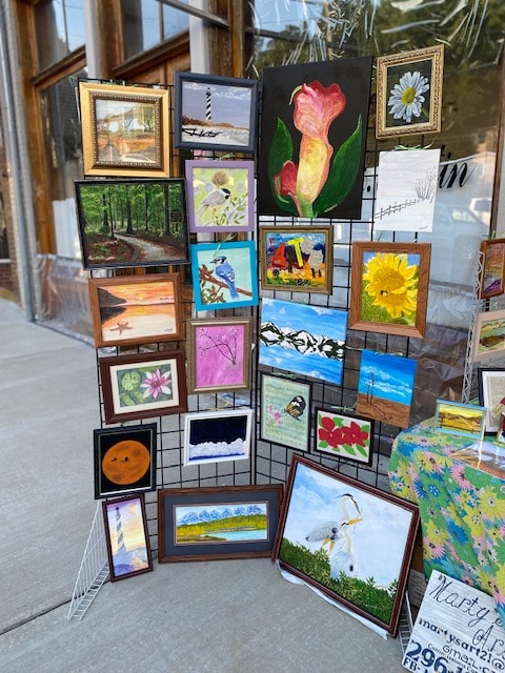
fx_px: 506
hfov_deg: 53.1
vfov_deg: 67.3
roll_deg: -0.1
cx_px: 252
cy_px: 336
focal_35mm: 26
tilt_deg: -11.1
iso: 32
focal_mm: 4.25
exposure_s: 1/262
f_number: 1.8
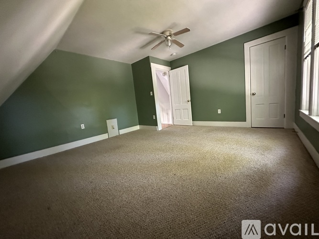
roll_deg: +7.3
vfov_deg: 85.7
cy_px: 120
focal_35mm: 14
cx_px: 160
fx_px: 129
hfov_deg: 102.1
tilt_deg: -6.0
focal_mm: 2.22
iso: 1250
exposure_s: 1/60
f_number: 2.2
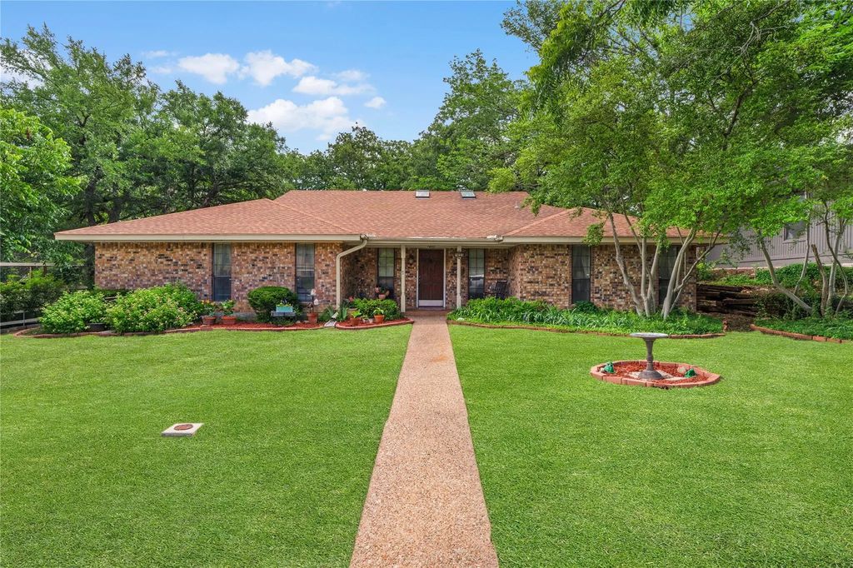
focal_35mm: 18
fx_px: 419
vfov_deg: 68.2
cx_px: 426
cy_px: 284
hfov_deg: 91.0
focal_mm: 11.8
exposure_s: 1/10
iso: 200
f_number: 10
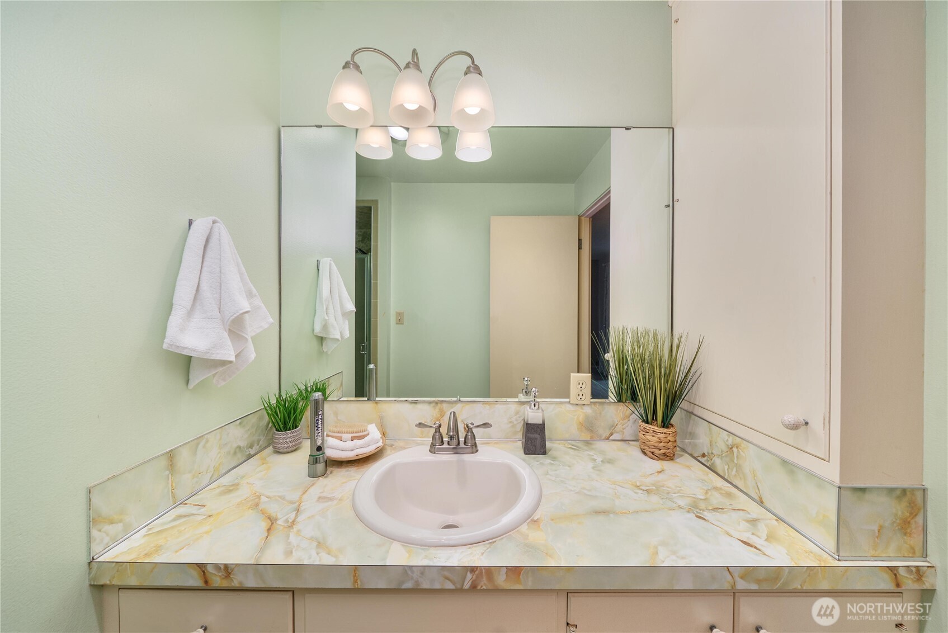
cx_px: 474
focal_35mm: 12
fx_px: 316
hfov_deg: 112.6
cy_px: 316
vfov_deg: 90.1
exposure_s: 1/30
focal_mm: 12
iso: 800
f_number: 7.1
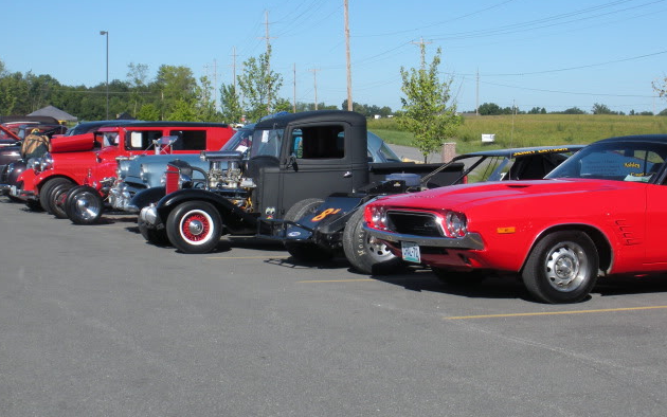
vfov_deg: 18.6
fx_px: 1273
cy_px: 202
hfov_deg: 29.3
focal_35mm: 70
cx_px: 380
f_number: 4.4
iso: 64
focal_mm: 9.1
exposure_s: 1/538
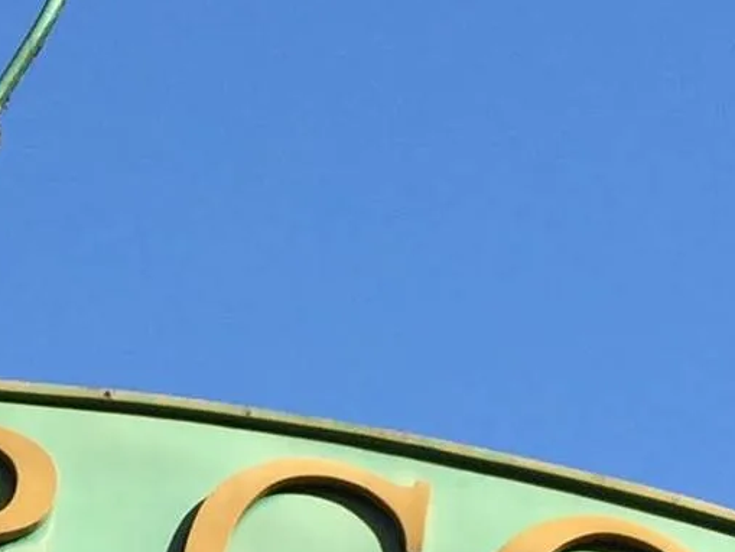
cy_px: 879
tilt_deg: +29.5
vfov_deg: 8.3
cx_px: -334
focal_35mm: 175
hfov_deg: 10.9
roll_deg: -0.7
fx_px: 3717
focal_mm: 4.15
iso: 32
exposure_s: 1/920
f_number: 2.2
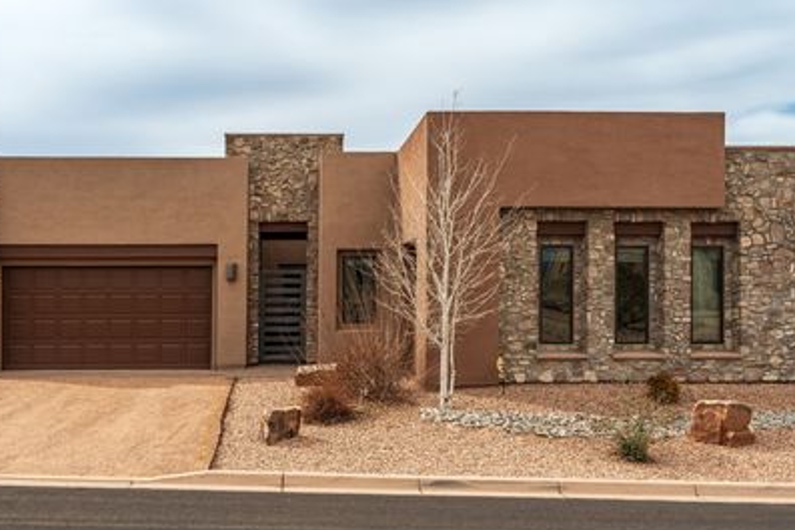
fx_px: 862
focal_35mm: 39
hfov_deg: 49.4
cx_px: 342
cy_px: 315
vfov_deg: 34.1
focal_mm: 31
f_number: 8
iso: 100
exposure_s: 1/4000
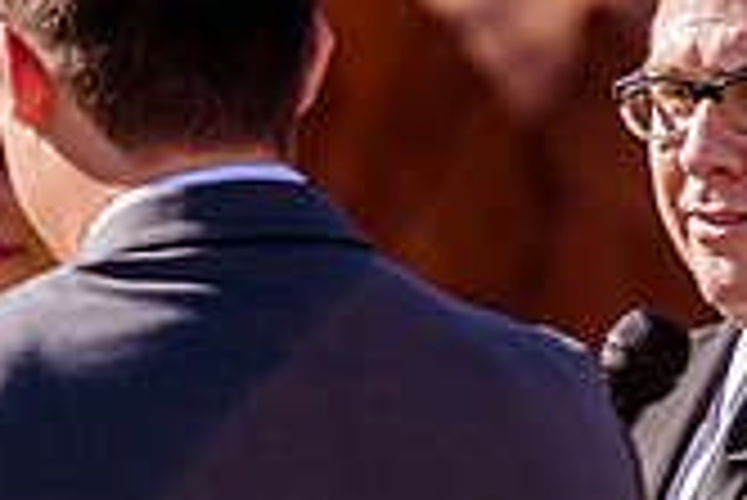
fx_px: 15908
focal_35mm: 766
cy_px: 296
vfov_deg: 1.8
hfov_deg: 2.7
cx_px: -295
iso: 200
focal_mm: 190
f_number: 3.5
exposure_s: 1/800
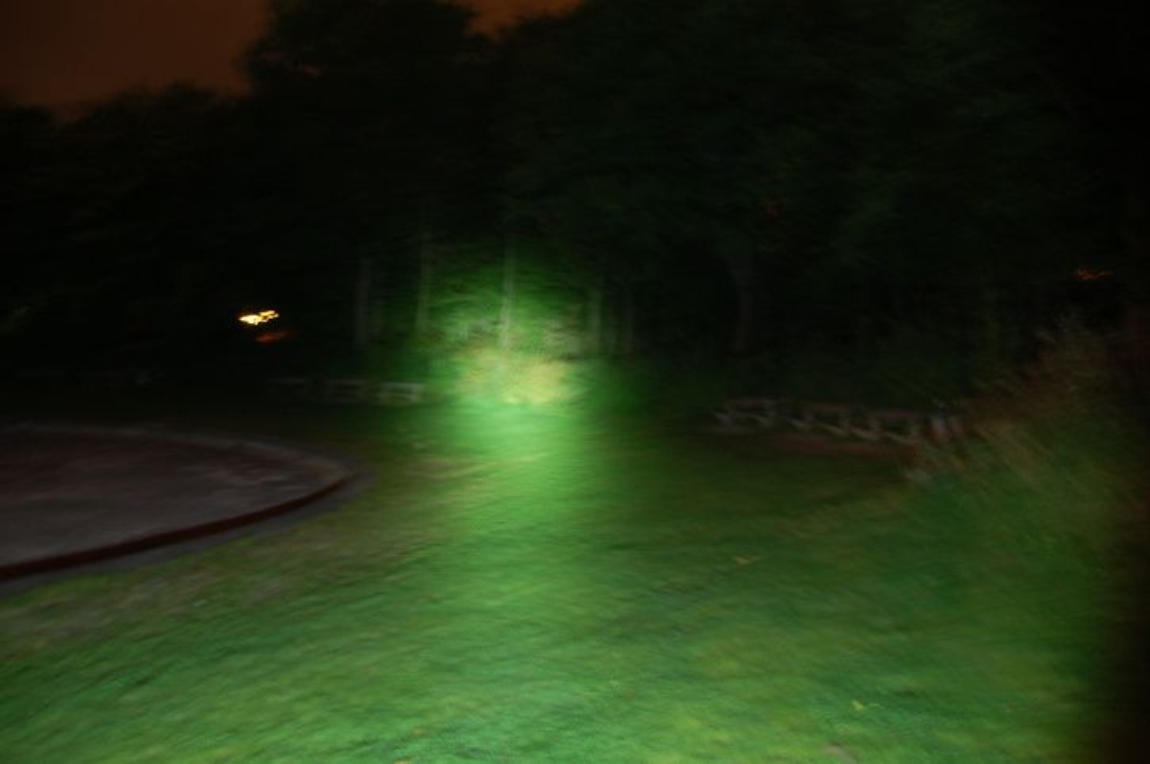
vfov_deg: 47.8
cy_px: 382
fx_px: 862
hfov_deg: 67.4
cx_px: 575
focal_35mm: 27
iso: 200
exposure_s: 6
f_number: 4
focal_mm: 18
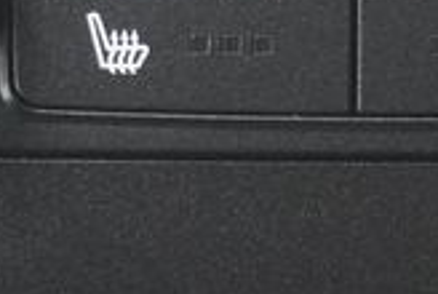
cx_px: 366
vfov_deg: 5.5
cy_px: -111
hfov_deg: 8.2
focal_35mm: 249
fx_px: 3035
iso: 12800
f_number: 5.6
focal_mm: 43
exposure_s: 1/30
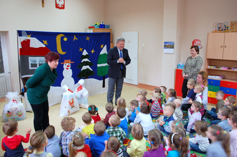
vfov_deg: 47.9
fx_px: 178
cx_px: 118
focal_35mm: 27
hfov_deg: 67.4
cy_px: 78
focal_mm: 18
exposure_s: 1/10
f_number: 4.5
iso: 200
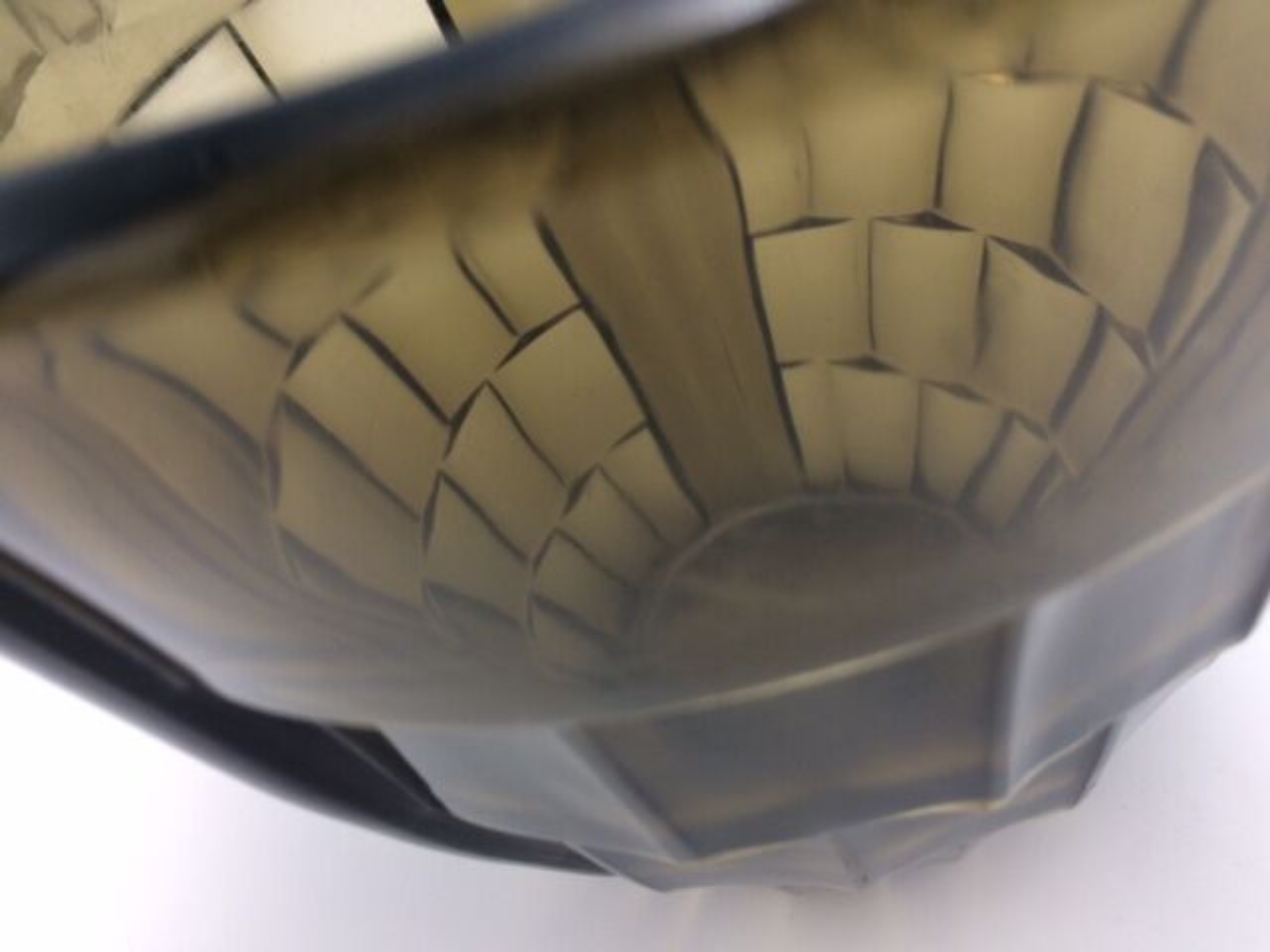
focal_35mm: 29
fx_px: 1064
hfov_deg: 61.7
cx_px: 635
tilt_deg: -46.5
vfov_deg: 48.2
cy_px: 476
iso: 50
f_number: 2.2
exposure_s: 1/100
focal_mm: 4.15
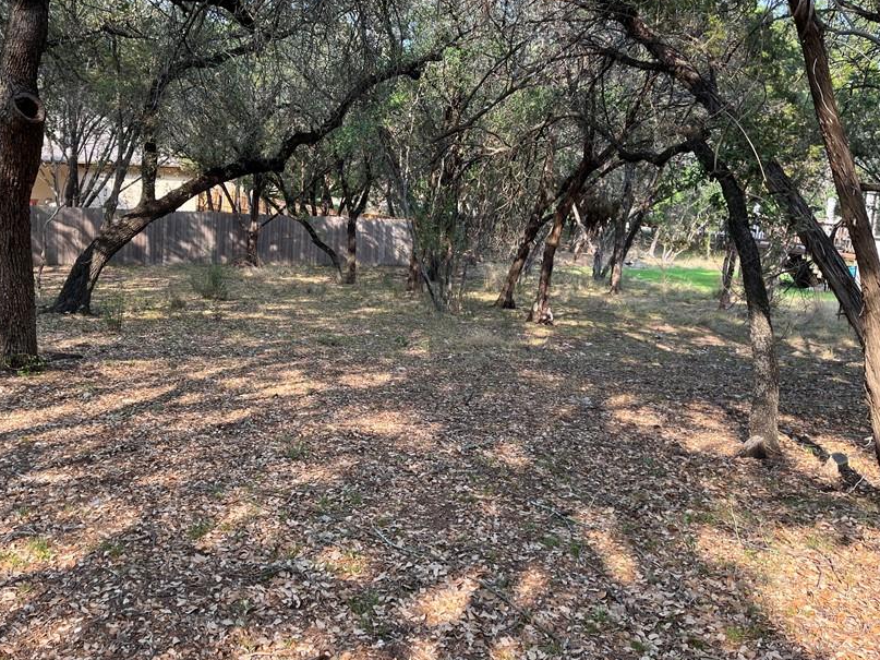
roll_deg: -2.6
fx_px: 839
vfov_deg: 42.7
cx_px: 326
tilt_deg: -7.7
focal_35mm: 33
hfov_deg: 54.7
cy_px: 266
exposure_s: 1/358
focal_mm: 5.1
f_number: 1.6
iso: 50
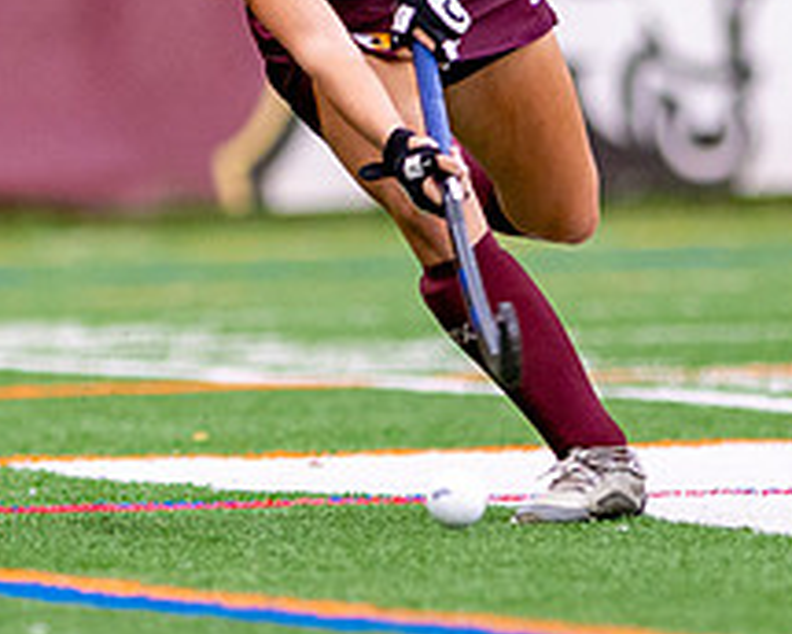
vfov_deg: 0.9
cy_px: 83
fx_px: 38981
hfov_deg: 1.2
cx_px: 15
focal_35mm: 1663
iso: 450
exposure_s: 1/1000
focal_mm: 300
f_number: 2.8
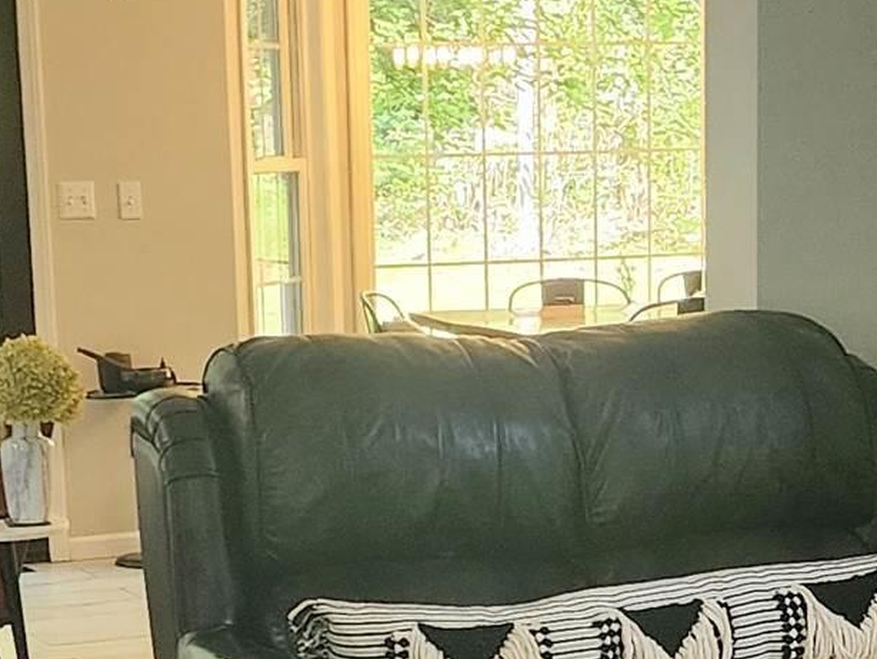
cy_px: 653
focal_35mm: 115
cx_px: 574
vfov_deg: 12.7
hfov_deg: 17.1
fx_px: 2915
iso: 250
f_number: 1.8
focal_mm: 6.4
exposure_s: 1/120
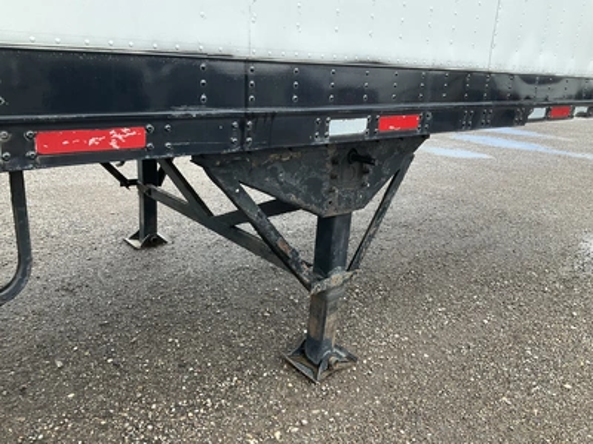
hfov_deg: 61.7
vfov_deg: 48.2
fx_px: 497
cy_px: 222
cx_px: 296
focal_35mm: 29
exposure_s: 1/155
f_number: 1.8
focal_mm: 3
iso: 20
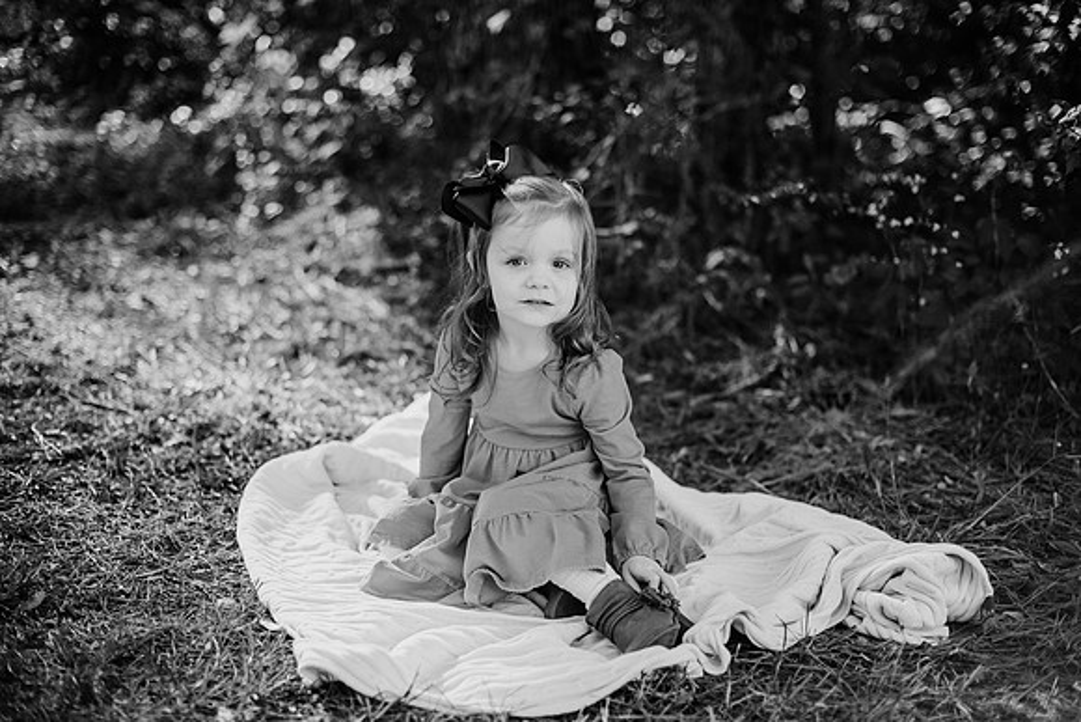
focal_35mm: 50
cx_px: 540
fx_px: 1502
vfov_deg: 27.0
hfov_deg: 39.6
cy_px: 361
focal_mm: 50
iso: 200
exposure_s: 1/1000
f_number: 2
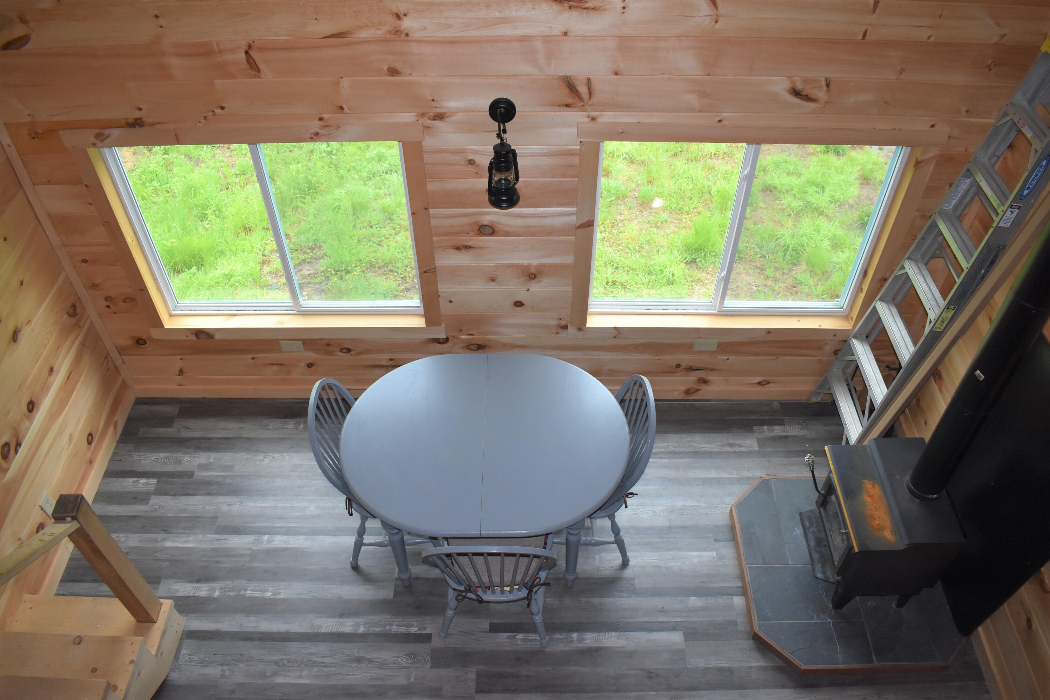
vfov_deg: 47.9
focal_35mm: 27
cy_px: 350
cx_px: 525
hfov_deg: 67.4
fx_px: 787
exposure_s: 1/160
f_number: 4.5
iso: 800
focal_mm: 18
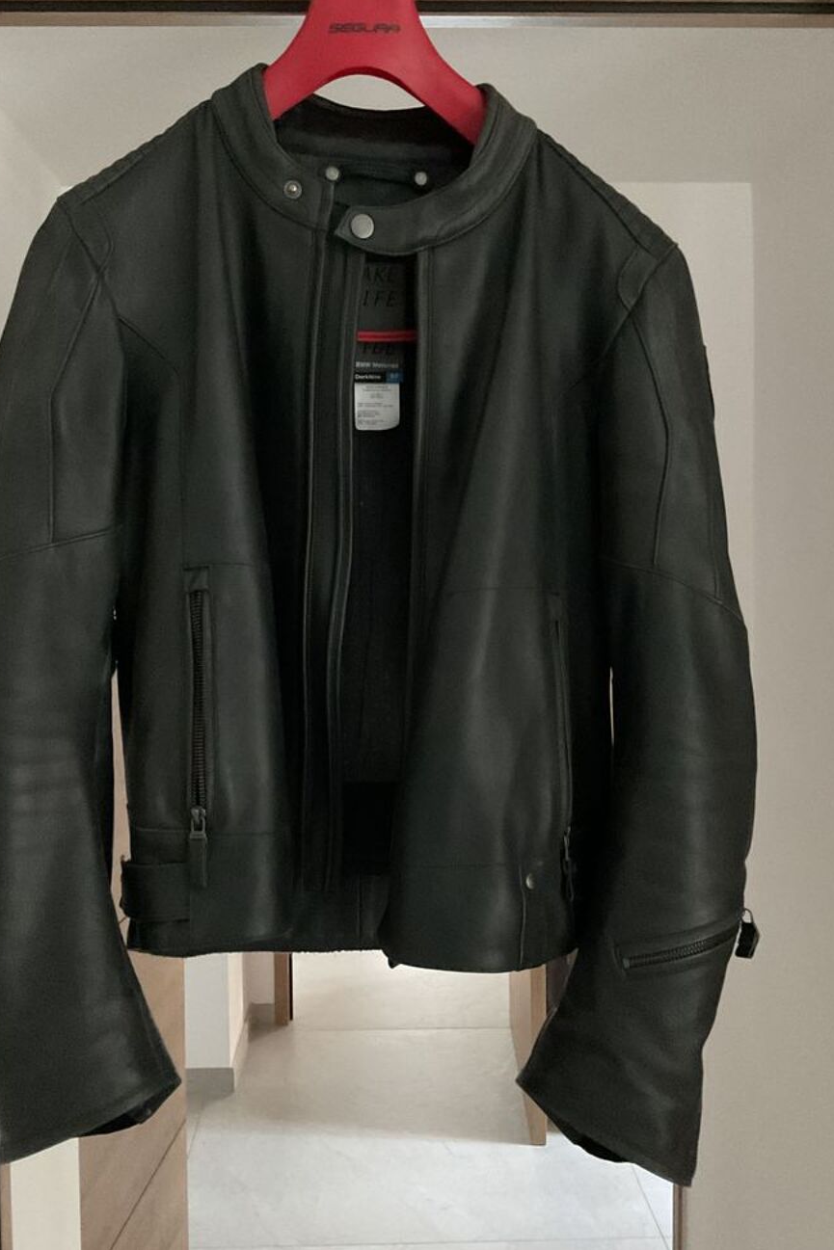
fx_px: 1077
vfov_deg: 60.3
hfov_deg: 42.3
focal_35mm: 31
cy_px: 610
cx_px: 394
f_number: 1.8
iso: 640
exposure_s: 1/17
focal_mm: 3
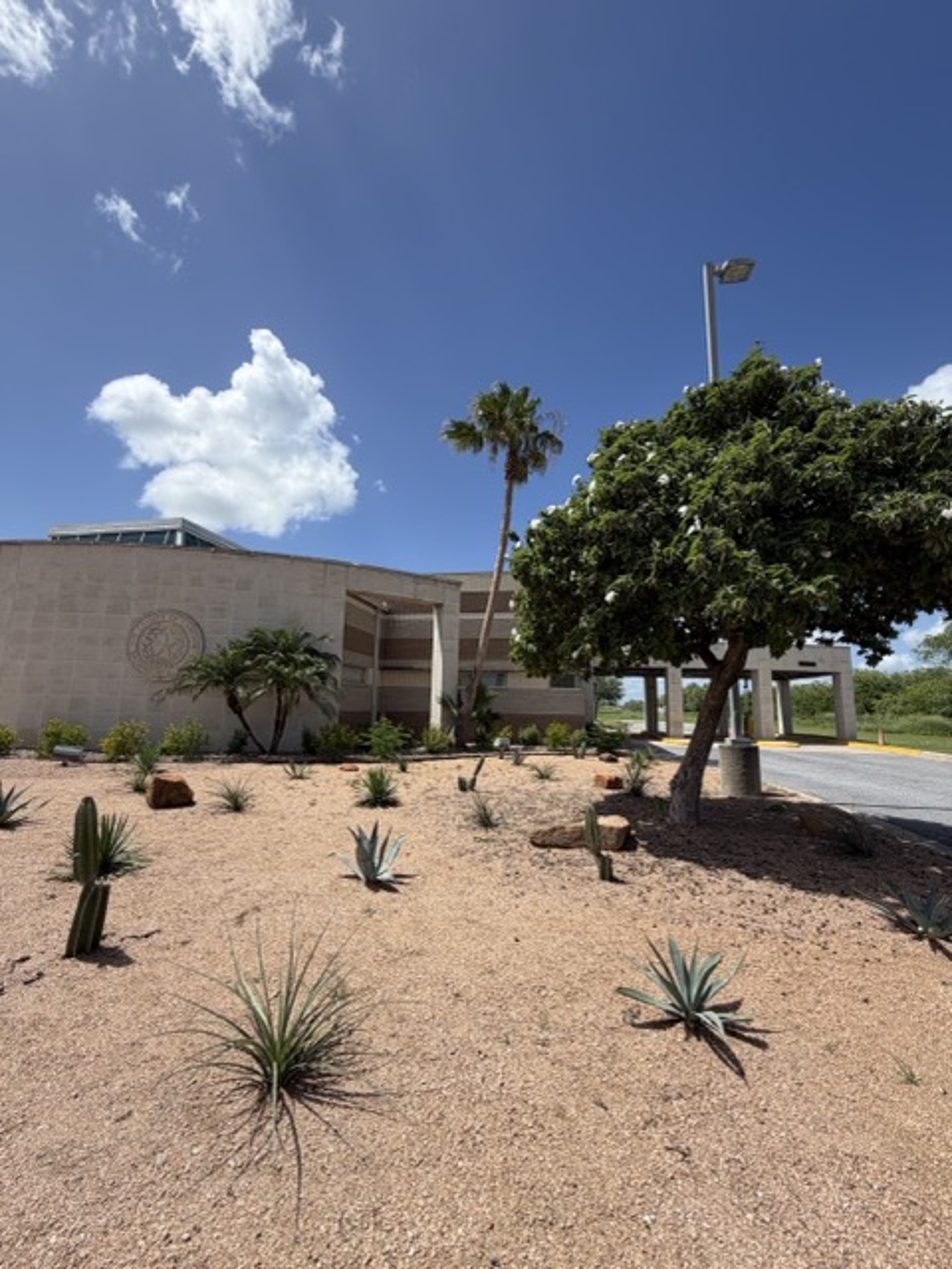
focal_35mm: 14
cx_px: 476
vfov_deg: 102.1
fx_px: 513
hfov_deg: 85.7
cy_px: 634
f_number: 2.2
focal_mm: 2.22
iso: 20
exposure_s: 1/1087
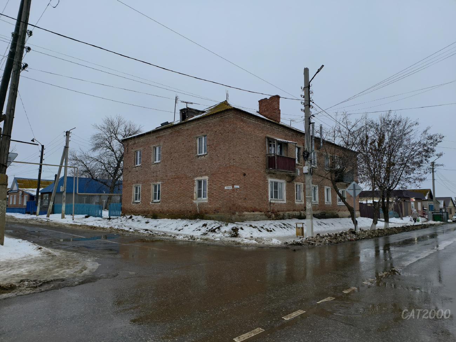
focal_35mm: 23
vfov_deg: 58.9
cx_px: 228
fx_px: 303
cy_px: 171
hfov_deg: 73.9
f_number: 1.57
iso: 72
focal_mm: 6.54
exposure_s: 1/332
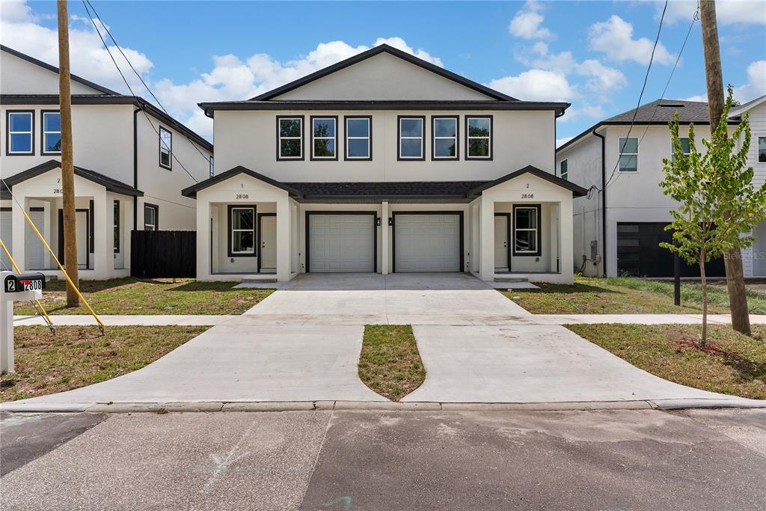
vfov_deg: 64.6
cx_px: 383
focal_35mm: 19
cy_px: 256
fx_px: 404
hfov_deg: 86.9
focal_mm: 19
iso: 100
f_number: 8
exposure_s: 1/100
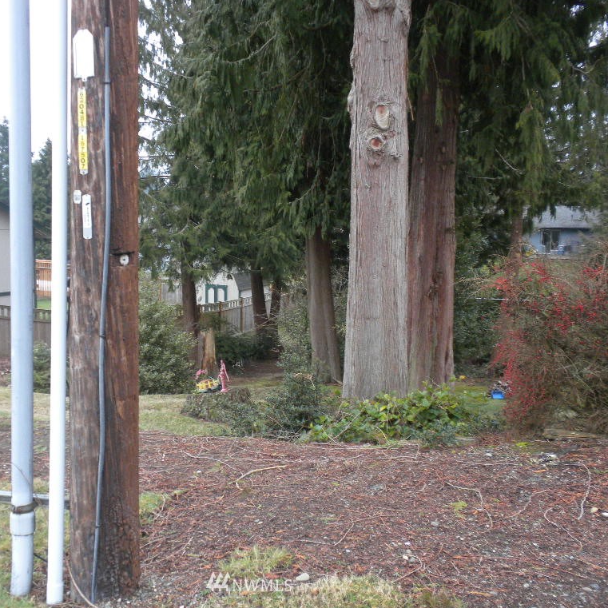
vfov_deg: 38.3
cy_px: 305
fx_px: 874
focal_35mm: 44
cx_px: 251
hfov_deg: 38.2
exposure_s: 1/46.2
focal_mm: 6.6
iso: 179
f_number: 3.5
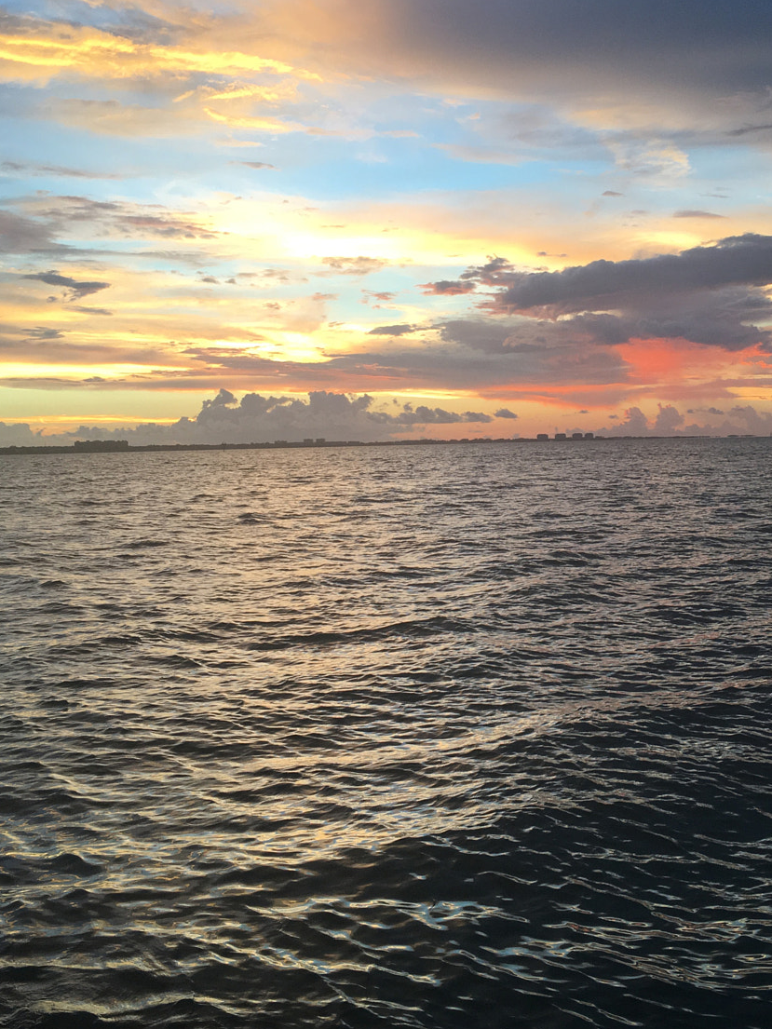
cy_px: 446
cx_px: 530
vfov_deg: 44.7
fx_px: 1249
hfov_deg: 34.0
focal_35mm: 42
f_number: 2.2
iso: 32
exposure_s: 1/120
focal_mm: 4.15
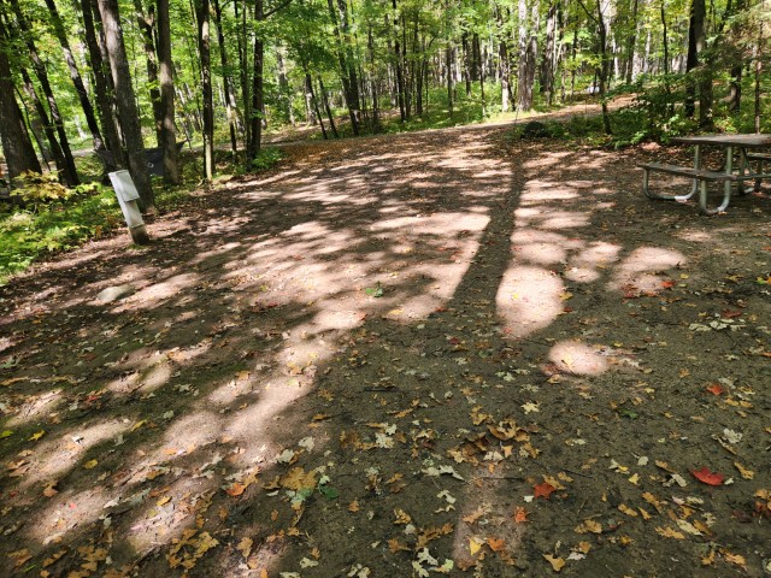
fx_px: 512
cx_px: 386
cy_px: 289
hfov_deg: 73.9
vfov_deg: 58.9
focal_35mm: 23
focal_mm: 5.4
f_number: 1.8
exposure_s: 1/180
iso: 64
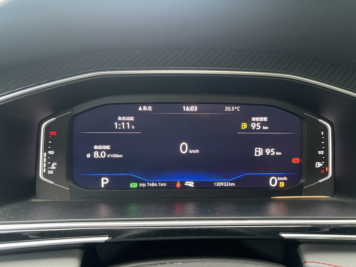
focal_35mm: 26
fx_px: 267
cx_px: 178
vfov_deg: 53.1
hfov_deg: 67.3
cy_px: 134
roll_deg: -0.5
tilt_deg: -16.9
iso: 500
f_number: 1.5
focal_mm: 5.7
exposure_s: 1/42
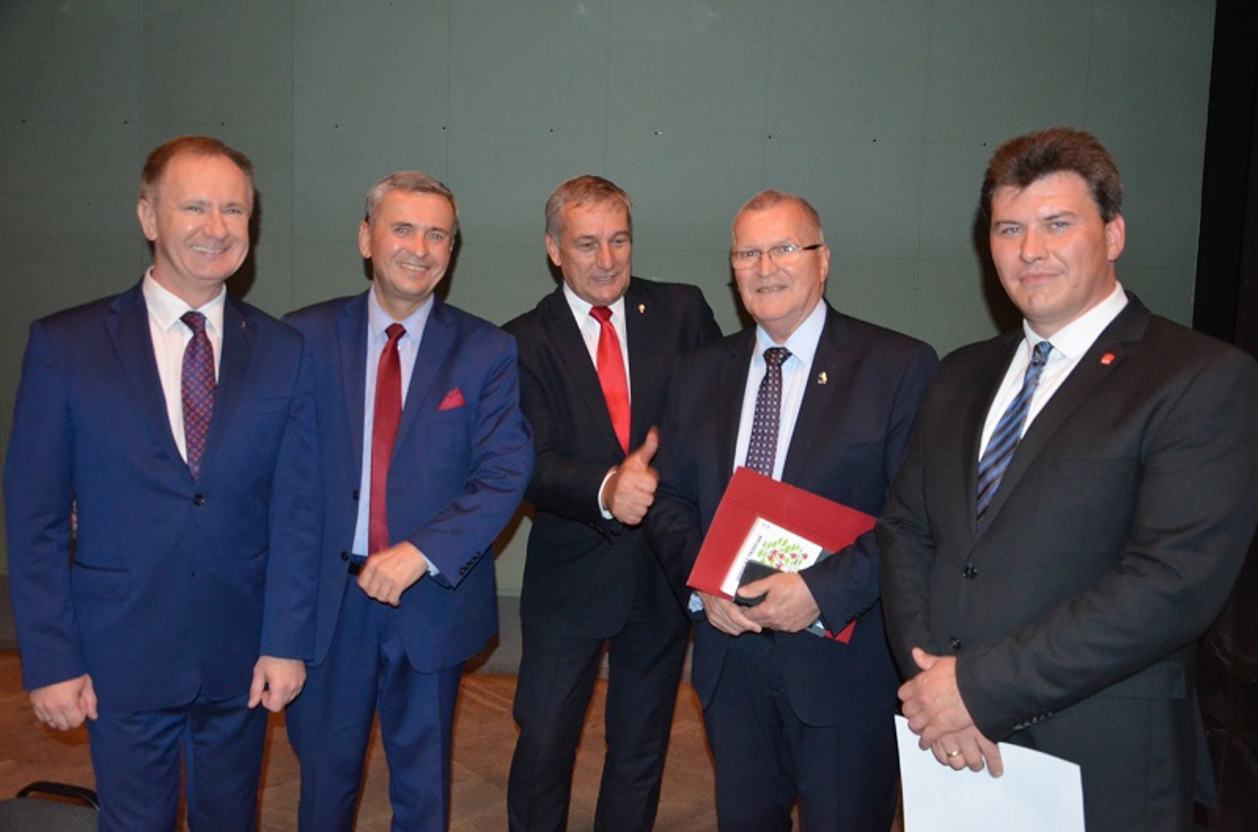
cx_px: 629
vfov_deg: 41.5
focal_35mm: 32
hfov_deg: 59.6
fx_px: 1098
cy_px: 416
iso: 3200
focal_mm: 21
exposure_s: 1/60
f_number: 3.8
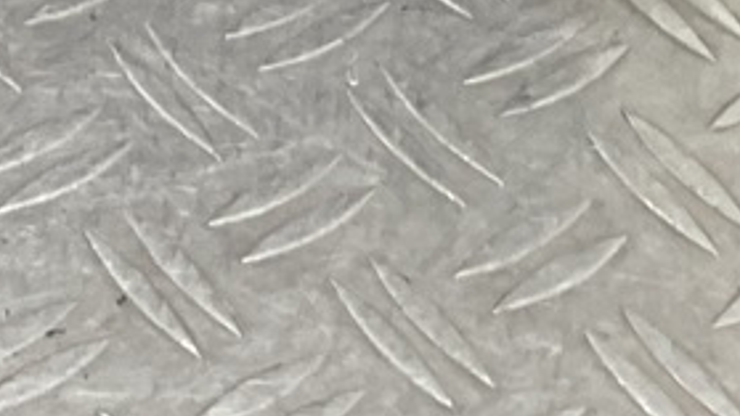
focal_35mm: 228
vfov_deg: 4.7
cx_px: -1164
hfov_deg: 8.5
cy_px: -1436
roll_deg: +5.8
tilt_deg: -31.3
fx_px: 4474
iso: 32
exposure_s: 1/100
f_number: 1.8
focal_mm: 3
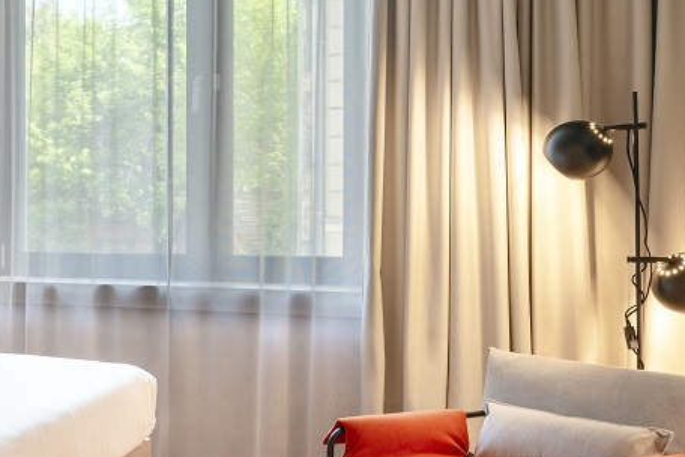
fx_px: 951
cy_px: 177
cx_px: -69
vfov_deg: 26.9
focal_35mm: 50
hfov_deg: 34.2
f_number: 10
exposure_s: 1/1.67
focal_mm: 19
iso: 125
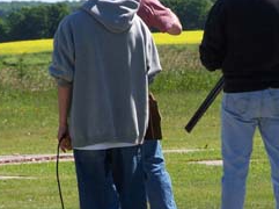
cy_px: 140
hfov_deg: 4.4
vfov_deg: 3.3
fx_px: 3646
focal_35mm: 453
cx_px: 199
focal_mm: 36.2
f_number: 4.5
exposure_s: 1/500
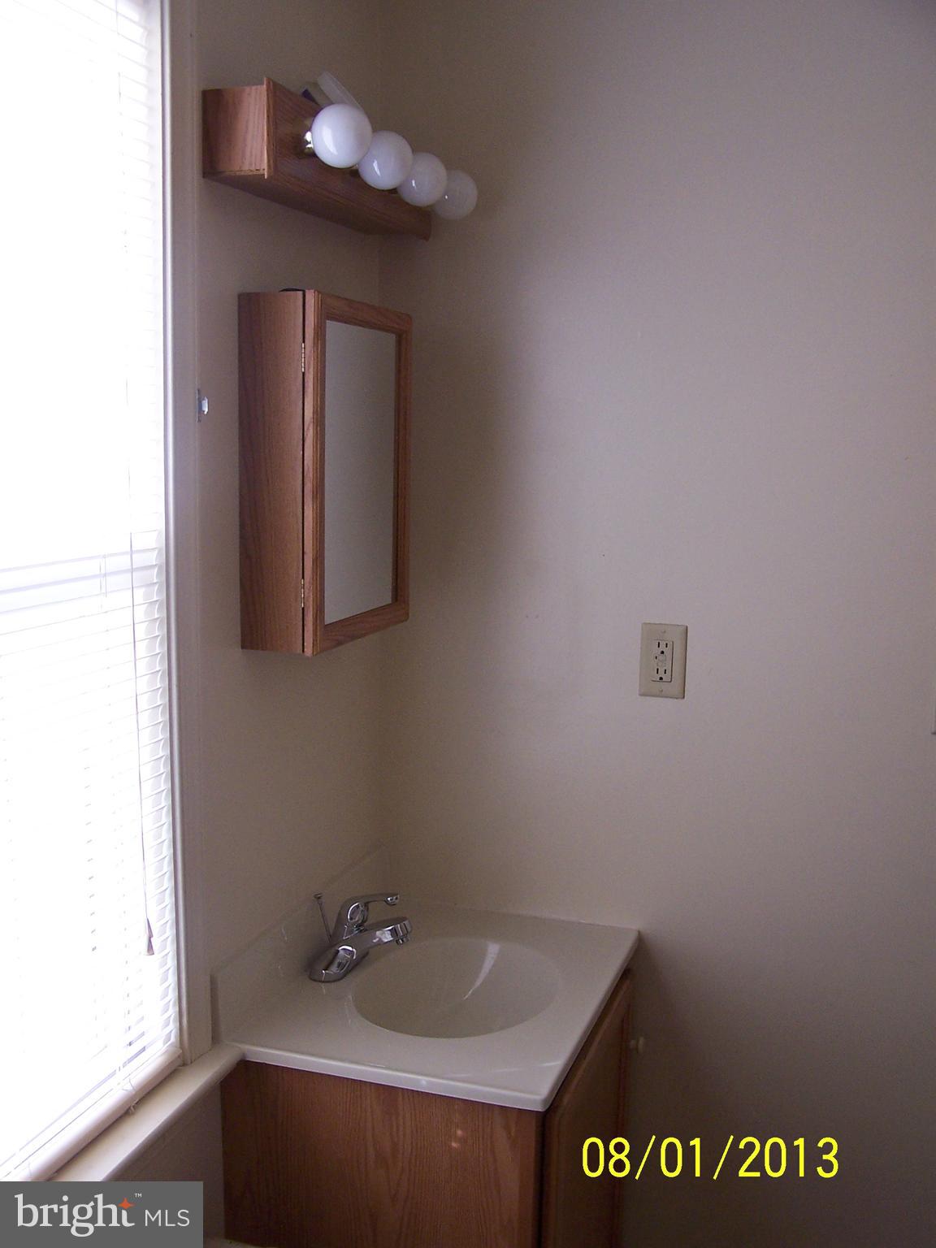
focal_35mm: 38
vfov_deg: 49.0
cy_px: 624
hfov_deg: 37.7
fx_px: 1370
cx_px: 468
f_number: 2.8
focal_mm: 6.3
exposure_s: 1/30
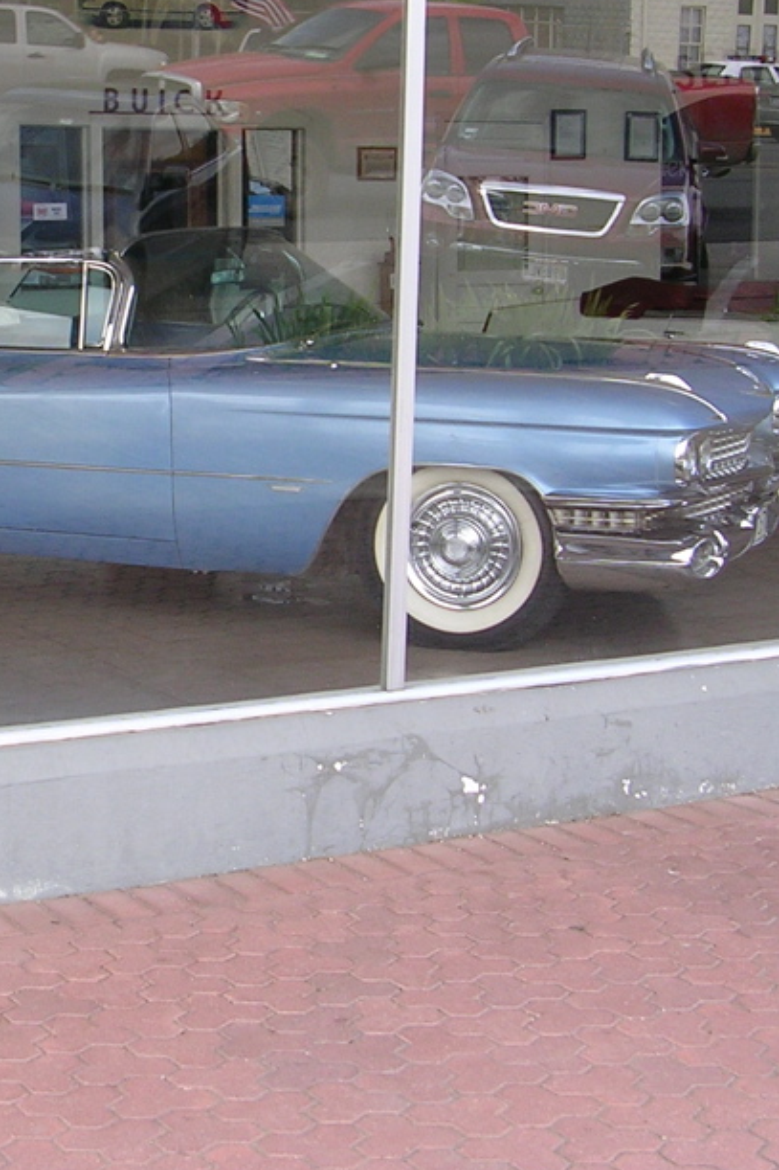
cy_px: 416
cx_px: 121
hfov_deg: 19.5
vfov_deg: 29.1
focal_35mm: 69
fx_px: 2241
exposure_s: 1/180
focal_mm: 5.8
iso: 50
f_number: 2.8
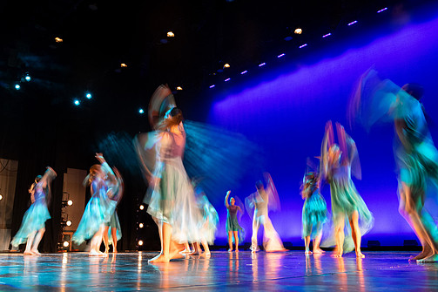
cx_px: 218
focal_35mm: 31
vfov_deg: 42.2
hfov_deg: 60.3
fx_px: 377
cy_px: 170
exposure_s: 1/4
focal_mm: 24
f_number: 4
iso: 1000
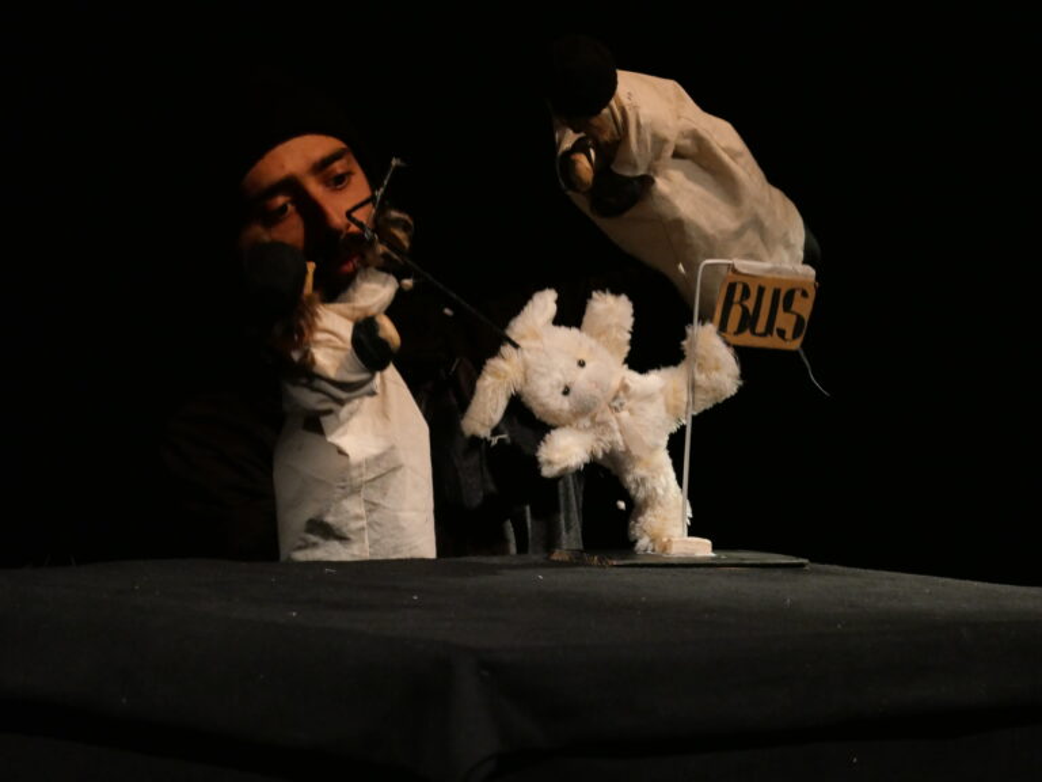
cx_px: 521
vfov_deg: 7.4
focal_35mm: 200
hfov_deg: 9.9
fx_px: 6020
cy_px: 391
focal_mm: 100
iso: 3200
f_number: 5.6
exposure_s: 1/50
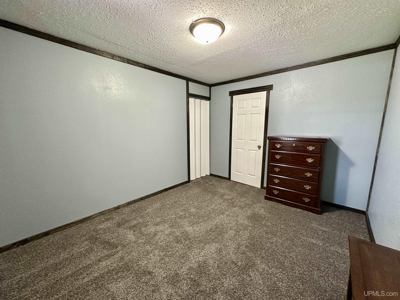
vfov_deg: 85.7
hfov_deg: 102.1
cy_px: 150
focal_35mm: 14
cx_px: 200
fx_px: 162
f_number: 2.2
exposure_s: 1/60
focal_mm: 2.22
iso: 250
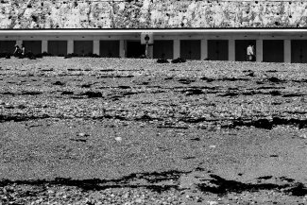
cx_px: 110
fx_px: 674
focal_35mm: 79
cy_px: 42
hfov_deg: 25.6
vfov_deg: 17.2
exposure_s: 1/250
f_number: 11
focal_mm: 28
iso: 100
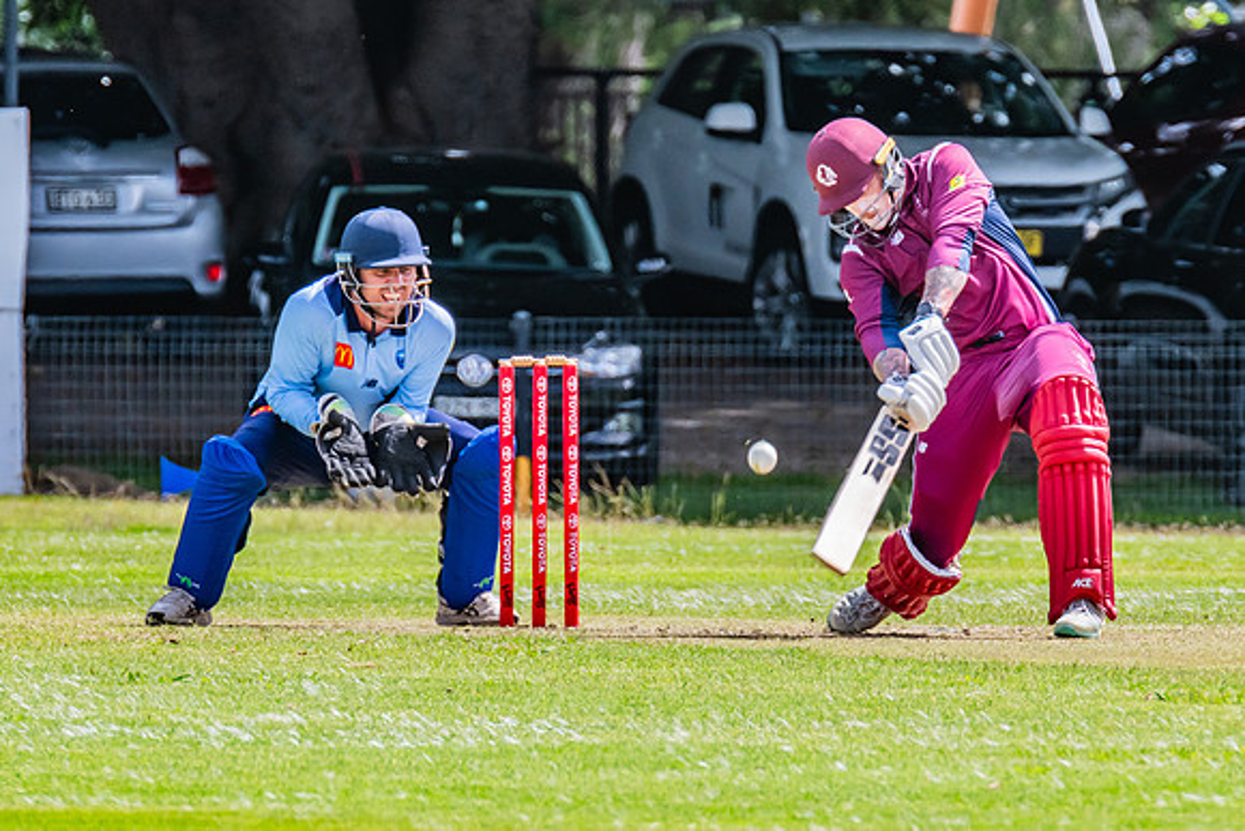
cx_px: 816
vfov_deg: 1.4
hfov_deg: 2.1
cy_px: 329
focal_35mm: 965
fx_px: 33392
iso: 800
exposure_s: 1/800
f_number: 13
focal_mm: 600
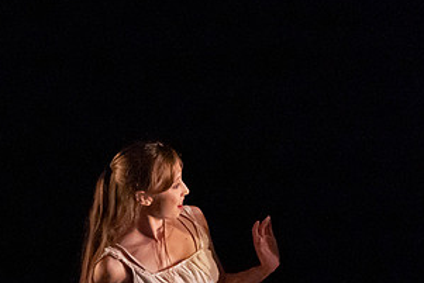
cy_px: 196
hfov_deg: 1.8
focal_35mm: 1119
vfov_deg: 1.2
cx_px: 101
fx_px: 13185
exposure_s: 1/320
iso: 6400
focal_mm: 400
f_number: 5.6
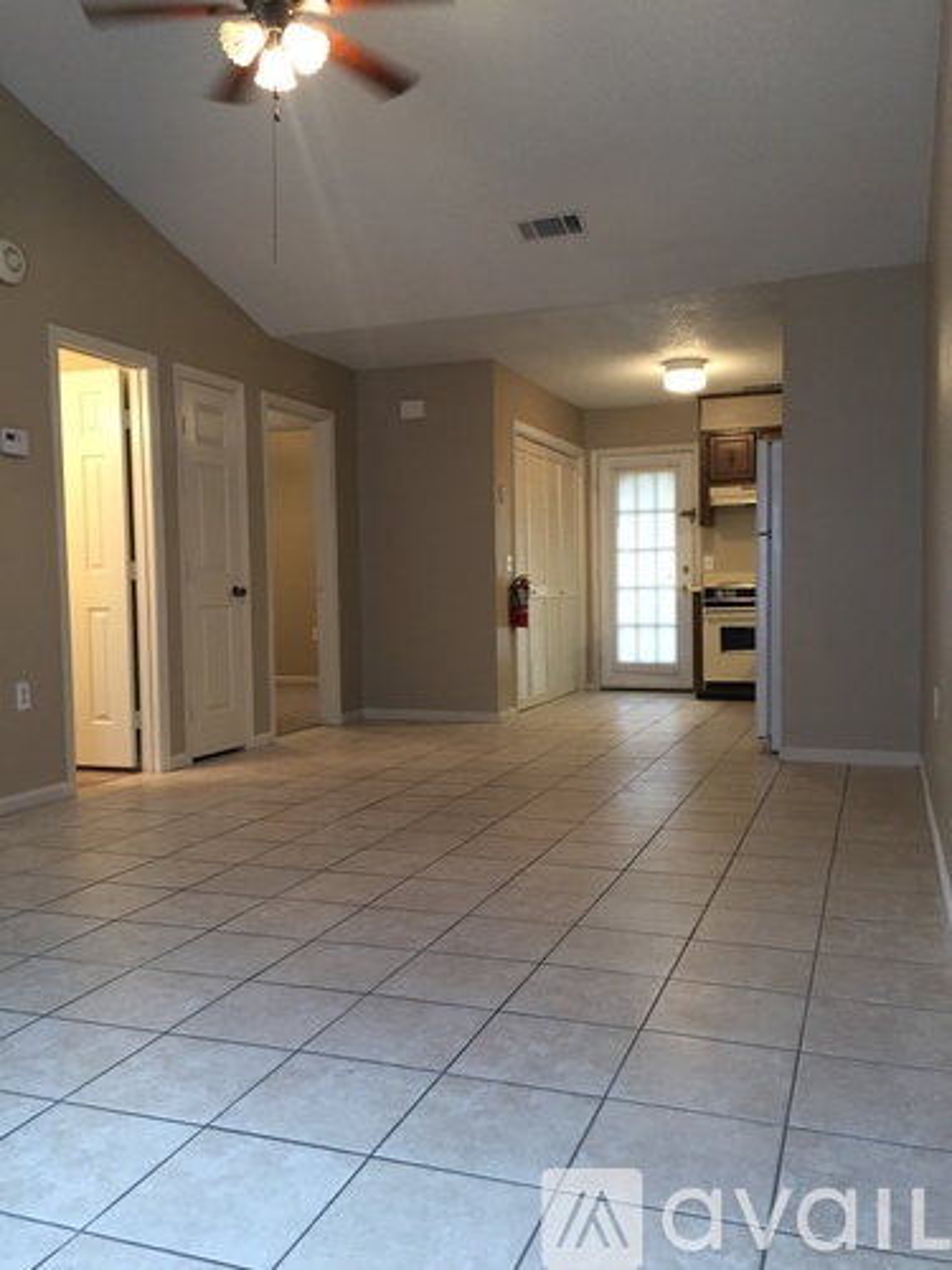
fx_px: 1063
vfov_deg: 61.7
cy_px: 635
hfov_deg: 48.2
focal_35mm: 29
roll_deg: +0.9
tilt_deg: -1.7
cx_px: 476
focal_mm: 4.15
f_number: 2.2
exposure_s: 1/30
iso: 125
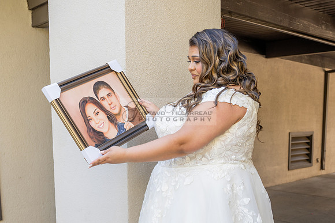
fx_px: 413
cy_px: 196
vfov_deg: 29.2
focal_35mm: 44
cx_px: 139
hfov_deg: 44.0
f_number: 3.2
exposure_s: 1/80
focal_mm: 24
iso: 125
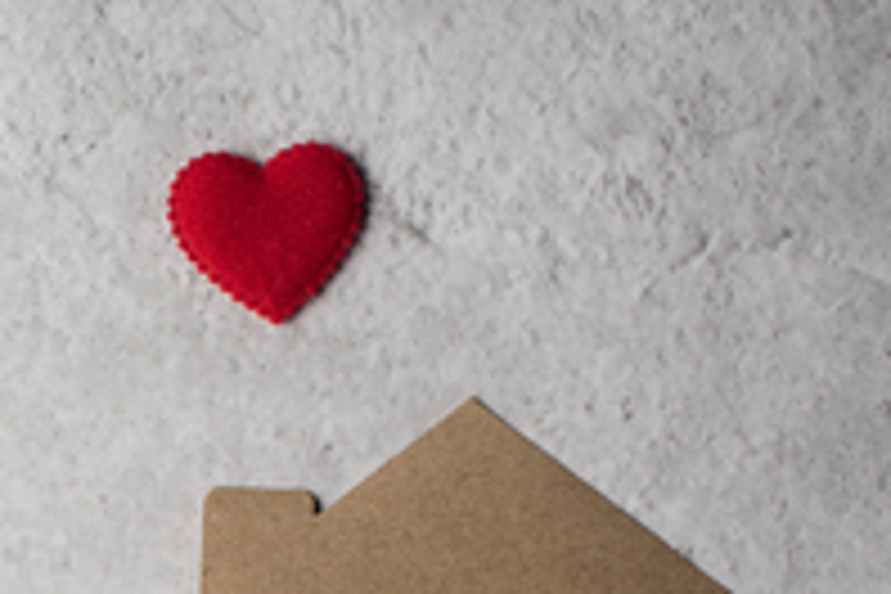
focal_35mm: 162
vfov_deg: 8.4
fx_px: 4009
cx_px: 32
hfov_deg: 12.6
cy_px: 731
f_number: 10
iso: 100
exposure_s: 1/200
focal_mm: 50
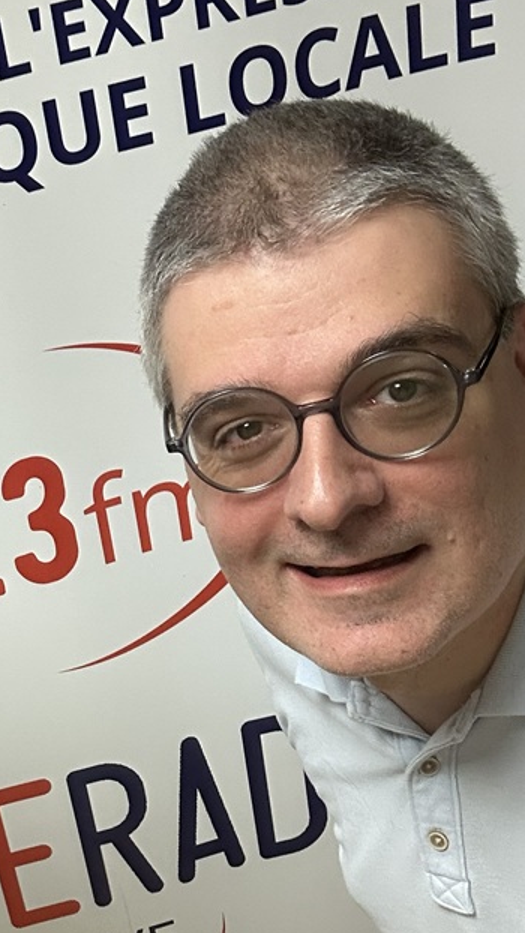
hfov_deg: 20.8
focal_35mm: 56
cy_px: 709
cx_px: 9
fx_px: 1386
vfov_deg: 36.3
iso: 100
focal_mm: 2.69
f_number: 1.9
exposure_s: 1/50
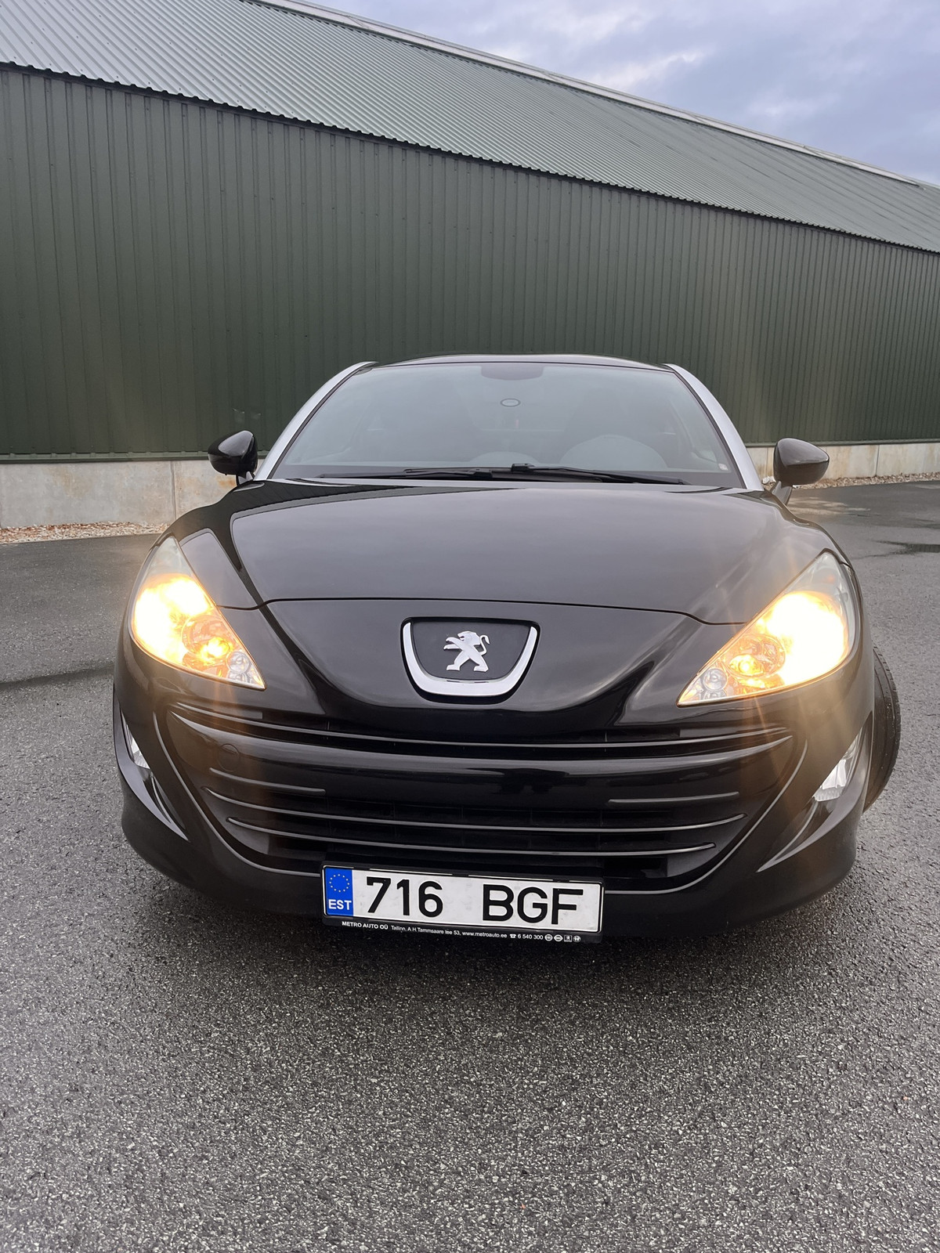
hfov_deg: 53.1
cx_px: 470
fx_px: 941
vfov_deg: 67.3
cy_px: 626
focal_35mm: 26
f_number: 1.6
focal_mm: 5.1
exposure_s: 1/121
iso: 125
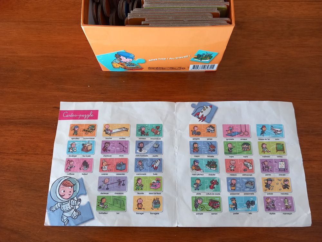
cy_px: 121
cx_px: 161
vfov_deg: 51.4
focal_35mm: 27
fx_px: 251
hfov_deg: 65.3
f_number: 1.8
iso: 160
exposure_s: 1/50
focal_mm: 4
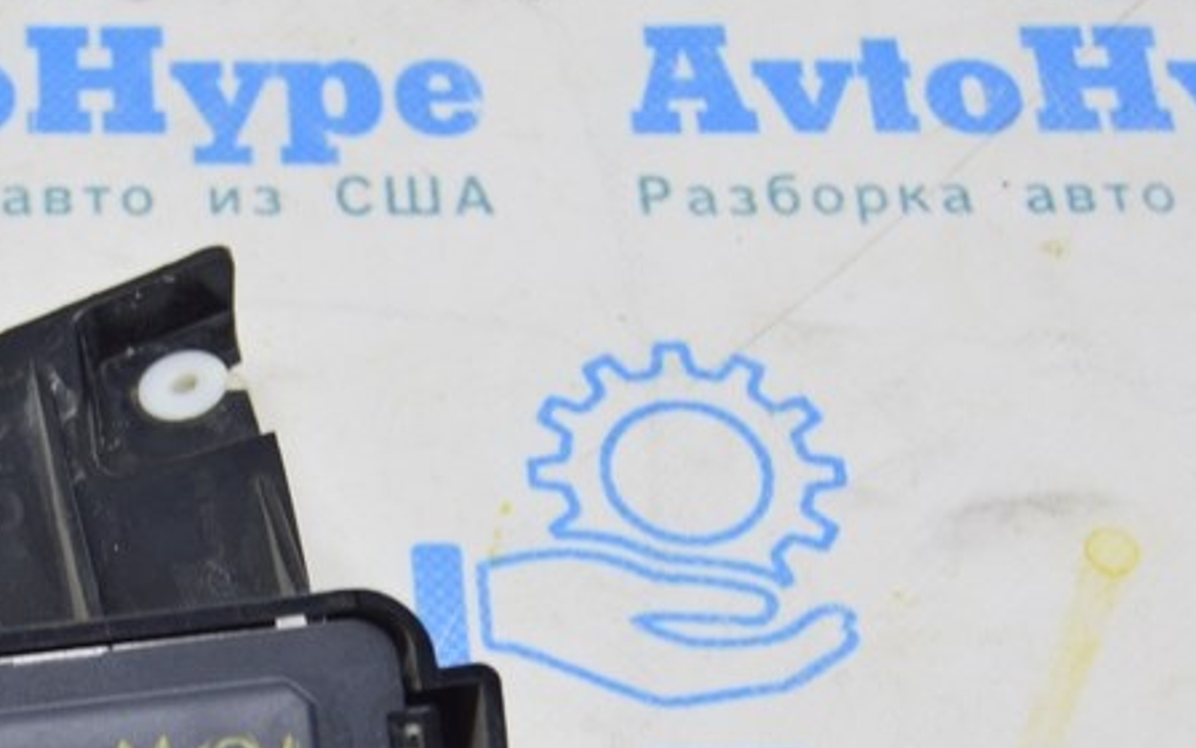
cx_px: 67
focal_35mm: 108
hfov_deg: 18.8
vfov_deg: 12.0
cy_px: 765
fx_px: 3526
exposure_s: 1/20
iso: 400
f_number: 5.6
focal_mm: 31
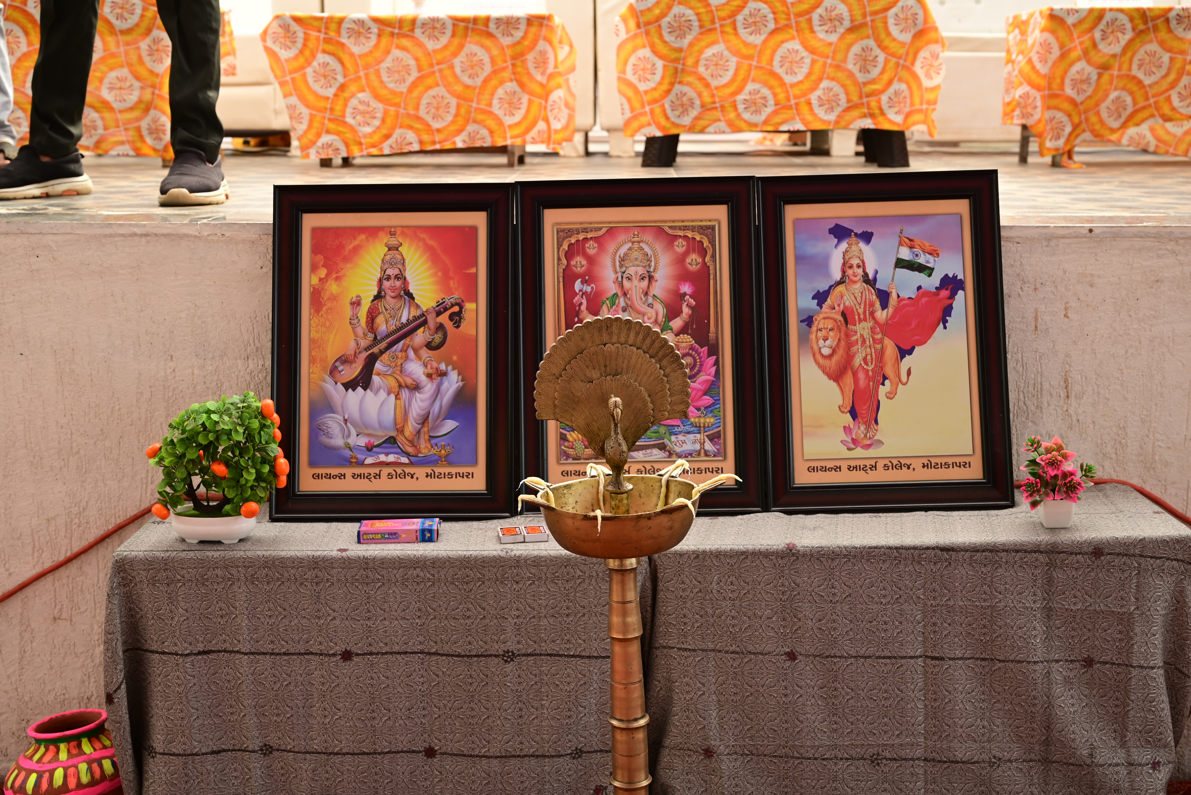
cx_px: 596
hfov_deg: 41.9
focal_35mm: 47
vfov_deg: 28.7
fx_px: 1555
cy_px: 398
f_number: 5.6
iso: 160
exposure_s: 1/125
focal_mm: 47
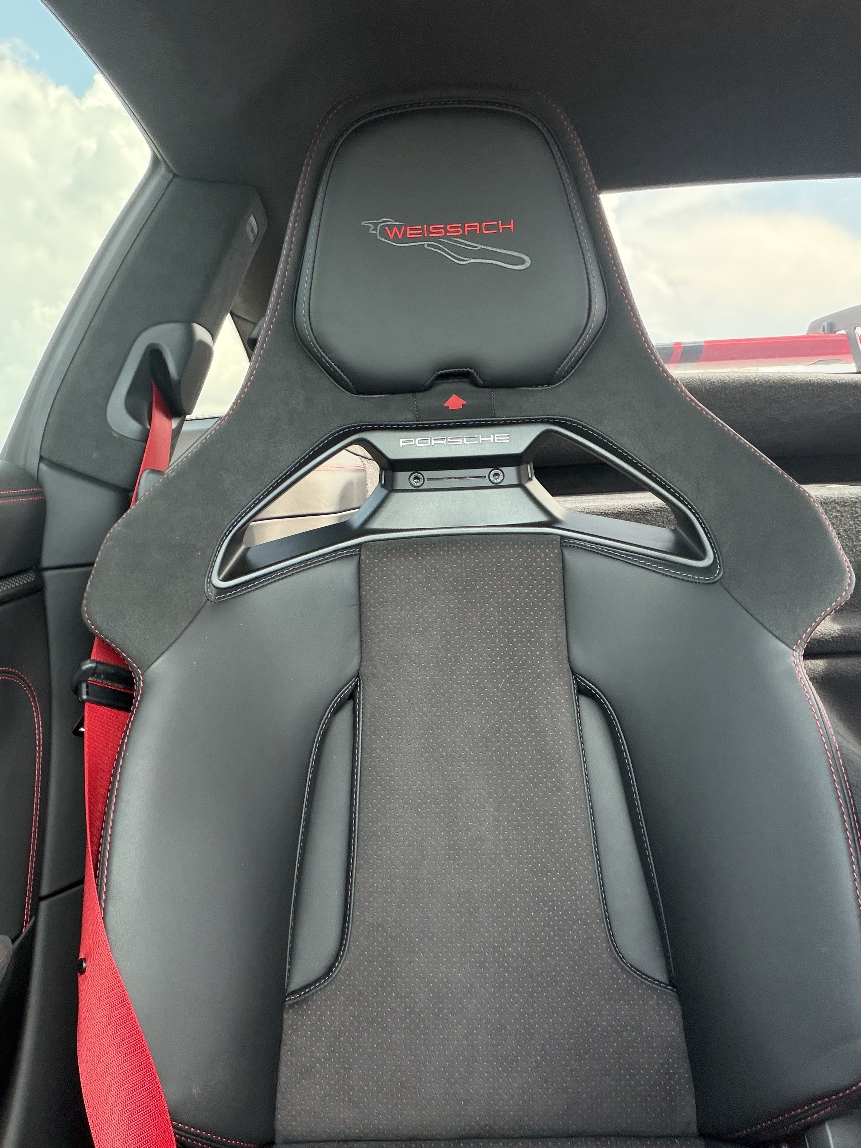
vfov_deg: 60.0
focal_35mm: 30
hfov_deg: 46.8
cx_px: 430
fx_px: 995
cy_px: 574
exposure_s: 1/117
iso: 80
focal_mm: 2.71
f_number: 1.9
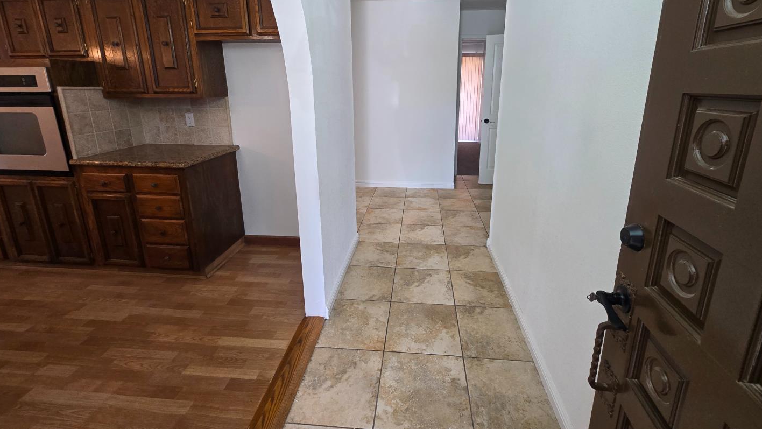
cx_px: 390
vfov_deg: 69.5
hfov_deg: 103.0
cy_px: 163
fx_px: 303
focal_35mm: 15
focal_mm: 2.2
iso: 160
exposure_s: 1/60
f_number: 2.2
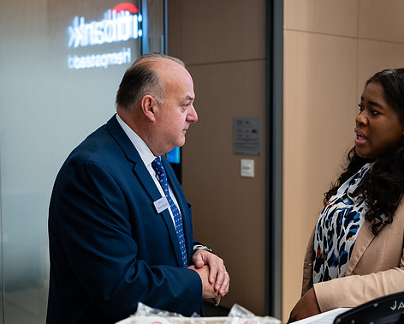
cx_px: 219
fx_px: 622
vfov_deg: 29.2
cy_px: 159
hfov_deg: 36.0
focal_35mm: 52
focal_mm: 41
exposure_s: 1/200
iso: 500
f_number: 3.2
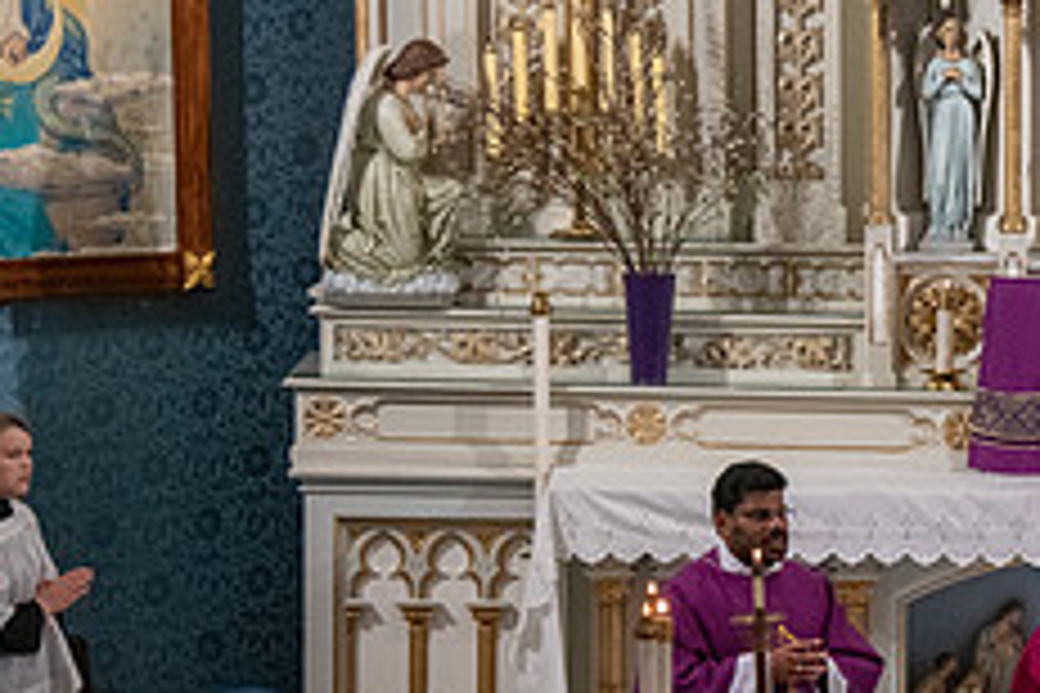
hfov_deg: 6.7
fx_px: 8839
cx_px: 1207
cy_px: 583
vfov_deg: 4.5
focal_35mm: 306
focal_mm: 122
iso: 4000
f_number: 9
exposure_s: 1/100
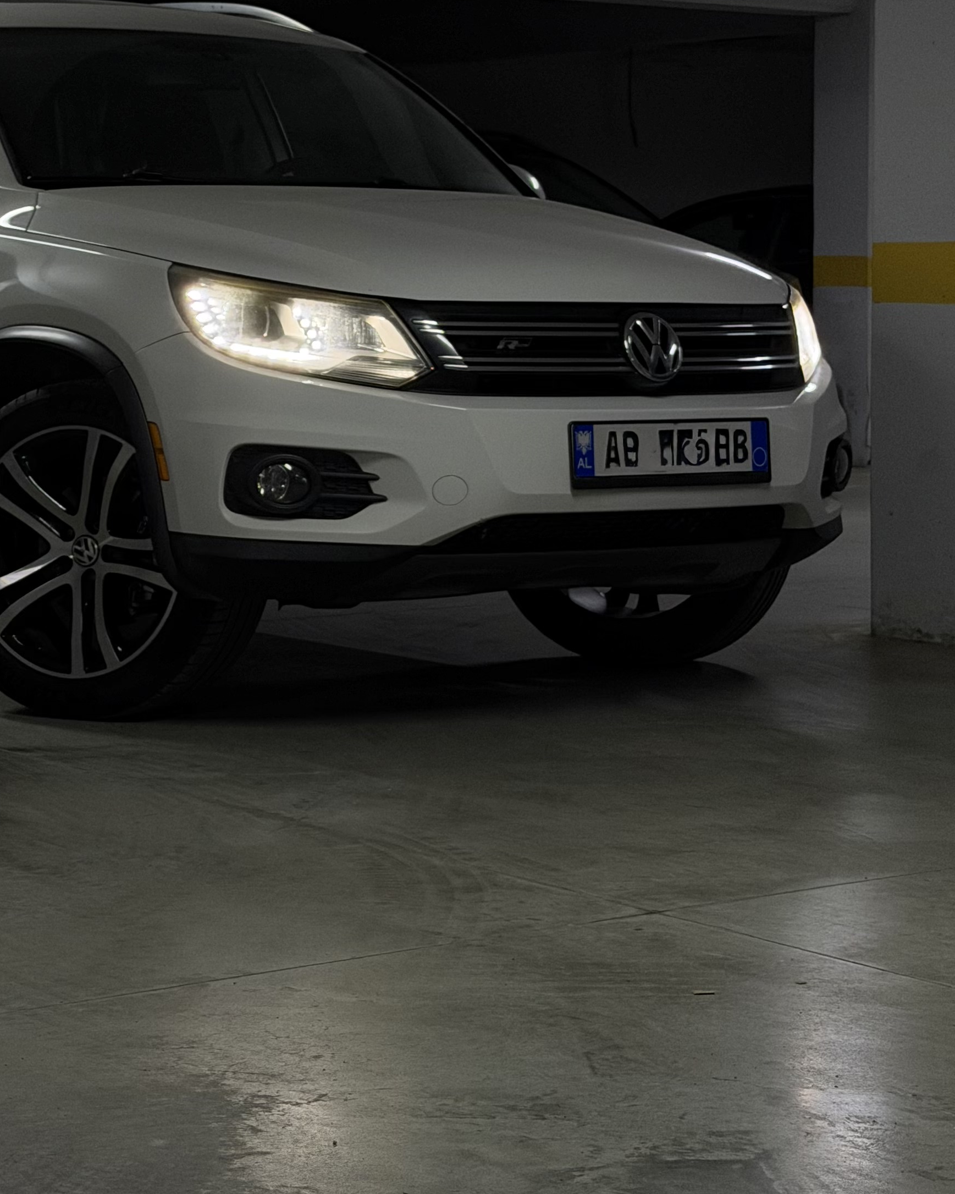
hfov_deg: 17.6
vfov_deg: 21.8
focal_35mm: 87
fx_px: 3074
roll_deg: -0.5
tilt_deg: -0.9
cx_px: 258
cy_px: 318
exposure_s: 1/50
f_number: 1.78
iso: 250
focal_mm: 6.76
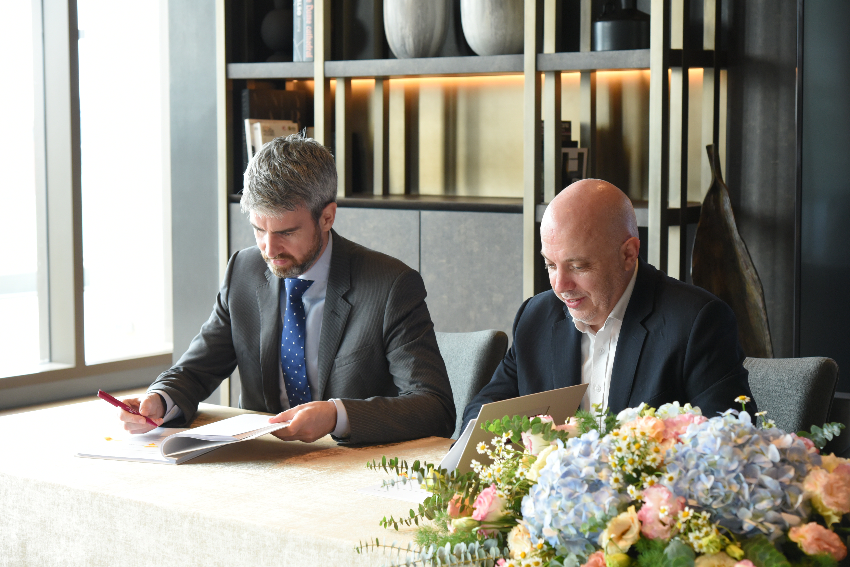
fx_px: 1559
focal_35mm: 66
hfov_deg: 30.5
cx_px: 425
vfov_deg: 20.6
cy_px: 284
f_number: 5.6
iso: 1600
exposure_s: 1/80
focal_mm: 66
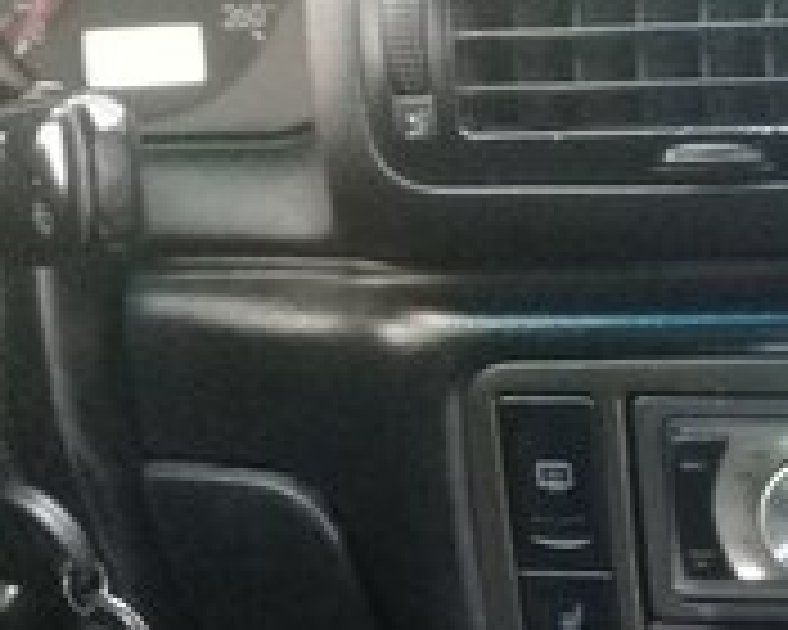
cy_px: 1084
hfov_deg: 21.3
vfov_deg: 15.6
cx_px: 815
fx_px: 2006
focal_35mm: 86
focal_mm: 3.3
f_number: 2.2
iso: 200
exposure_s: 1/15
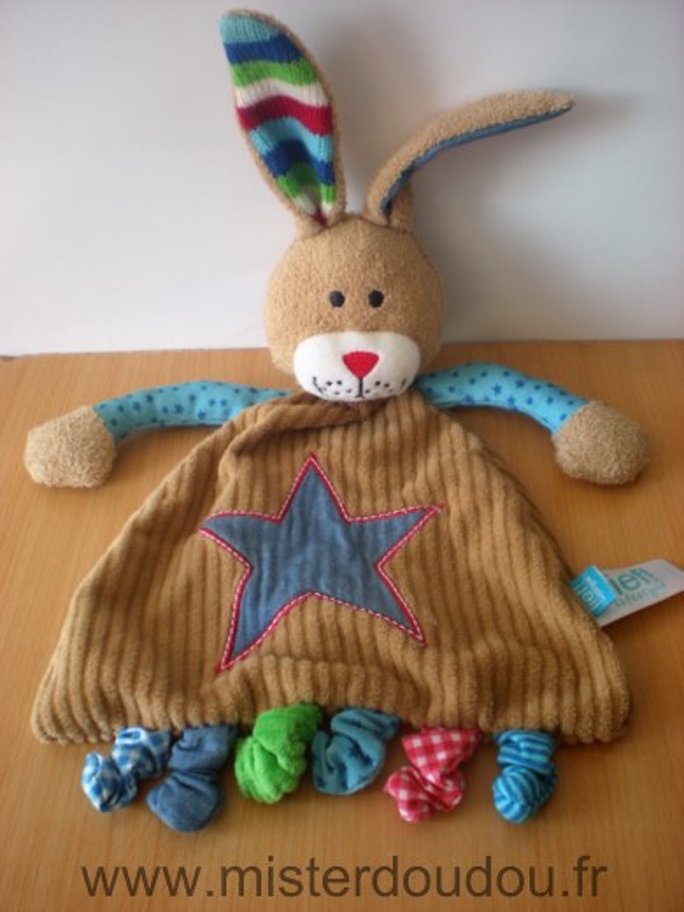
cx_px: 342
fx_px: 1001
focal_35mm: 38
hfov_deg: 37.7
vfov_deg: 49.0
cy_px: 456
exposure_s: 1/58.3
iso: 69
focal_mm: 6.3
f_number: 3.1
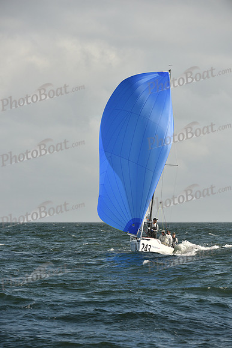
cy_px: 174
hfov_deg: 6.9
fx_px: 1932
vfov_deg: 10.3
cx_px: 116
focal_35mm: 200
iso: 320
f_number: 6.3
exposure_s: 1/1600
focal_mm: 200
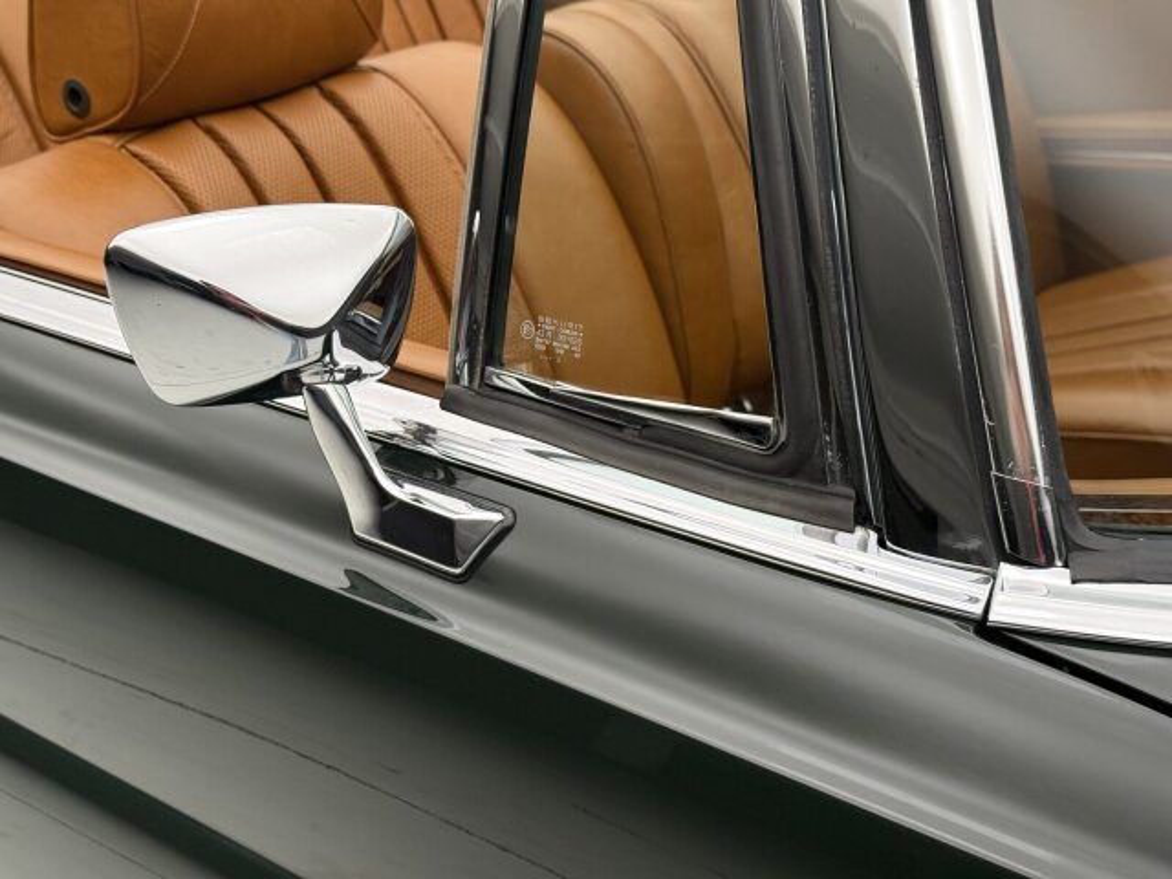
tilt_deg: -25.2
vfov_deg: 30.3
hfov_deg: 39.7
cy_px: 440
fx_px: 1625
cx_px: 586
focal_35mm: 48
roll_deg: +4.4
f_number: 1.78
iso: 250
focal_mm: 6.76
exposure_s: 1/99
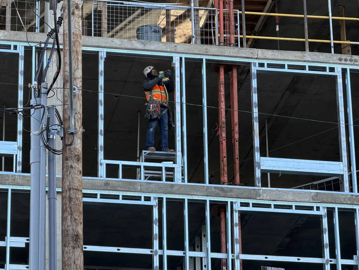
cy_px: 131
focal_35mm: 157
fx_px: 1628
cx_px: 158
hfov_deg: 12.6
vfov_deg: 9.5
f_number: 2.8
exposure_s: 1/180
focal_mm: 16.89
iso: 50
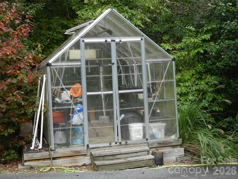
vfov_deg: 25.7
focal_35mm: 57
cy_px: 90
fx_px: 392
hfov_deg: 33.8
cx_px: 119
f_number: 3.8
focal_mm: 10.2
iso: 80
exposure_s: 1/80
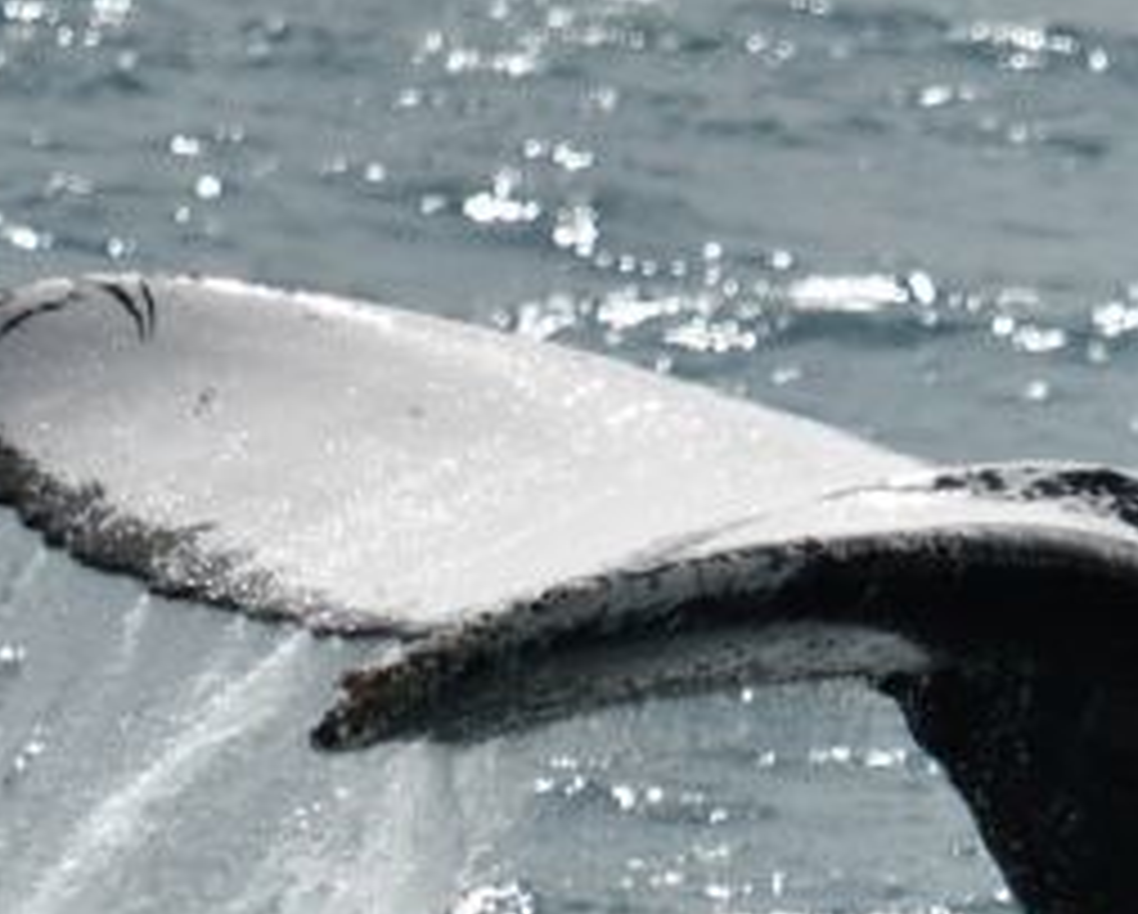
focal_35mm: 1778
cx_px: 895
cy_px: 795
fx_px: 59953
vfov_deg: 0.9
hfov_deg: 1.1
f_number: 6.3
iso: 450
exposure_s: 1/8000
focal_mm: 600
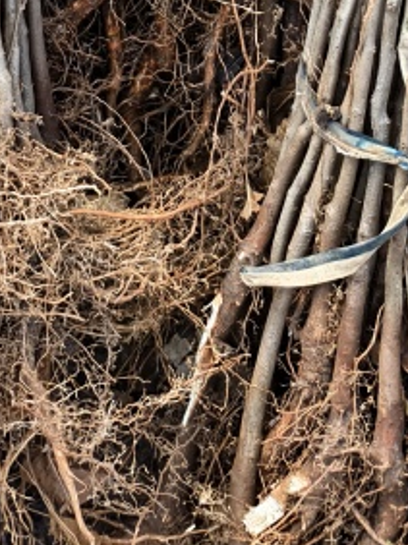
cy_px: -426
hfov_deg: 16.9
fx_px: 1369
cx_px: 147
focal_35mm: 87
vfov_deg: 18.1
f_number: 1.57
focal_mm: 5.6
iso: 679
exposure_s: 1/100
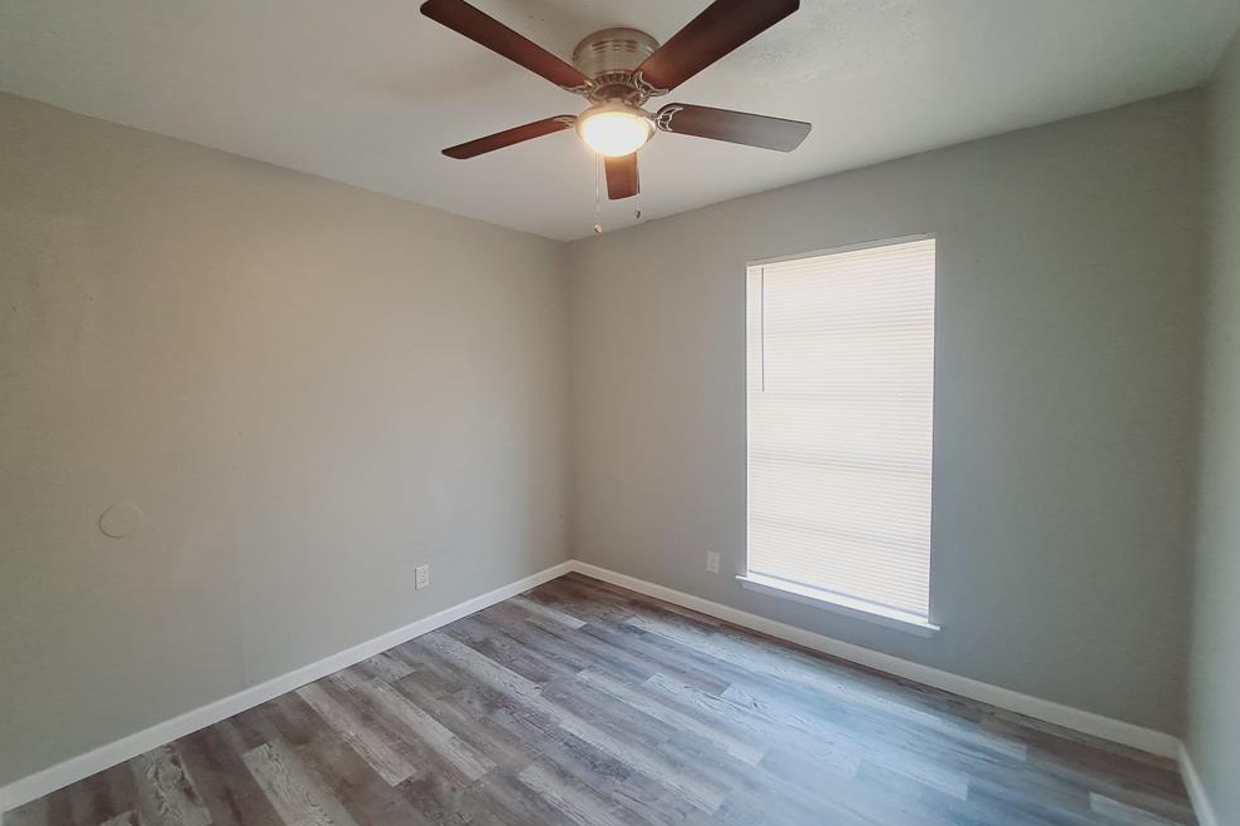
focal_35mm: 14
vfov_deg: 81.2
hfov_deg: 104.2
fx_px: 482
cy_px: 412
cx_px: 604
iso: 50
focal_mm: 1.74
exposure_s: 1/60
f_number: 2.2
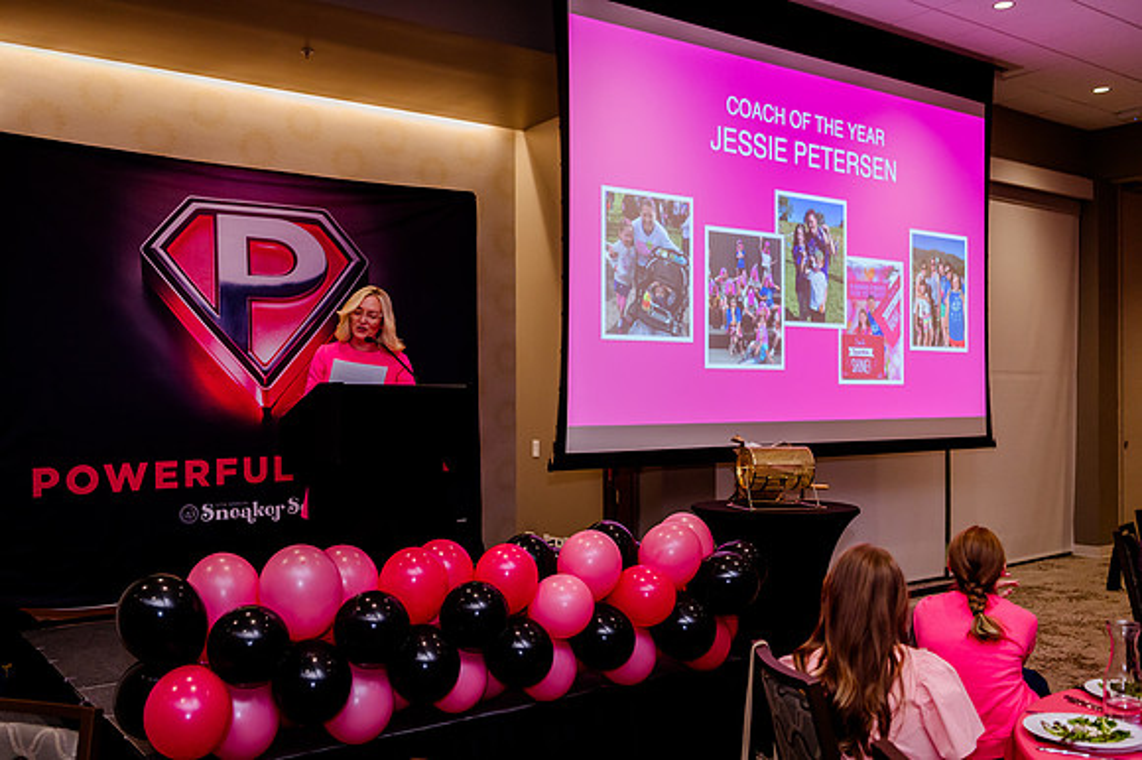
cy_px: 404
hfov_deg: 55.8
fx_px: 1078
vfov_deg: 38.8
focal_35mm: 34
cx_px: 535
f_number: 3.2
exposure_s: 1/400
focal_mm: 32
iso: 2500
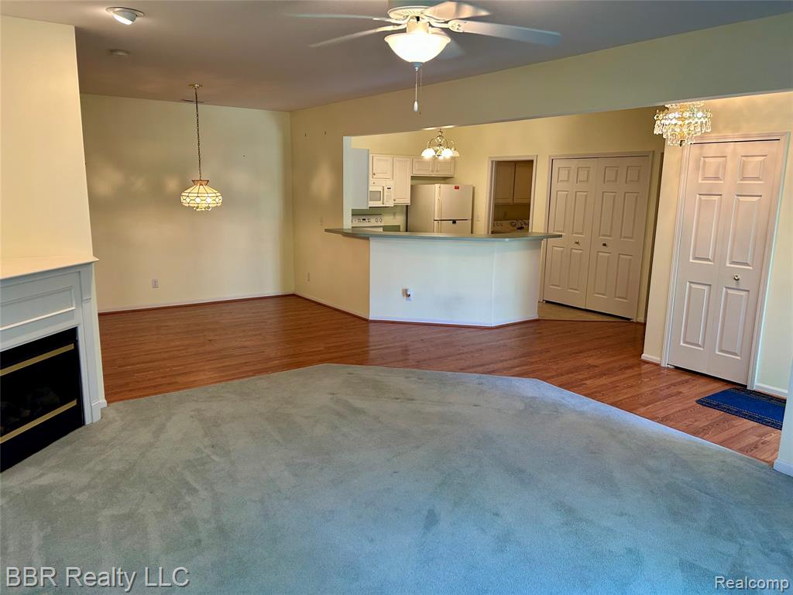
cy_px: 298
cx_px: 396
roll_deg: -0.3
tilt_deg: -11.2
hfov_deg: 67.3
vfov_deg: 53.1
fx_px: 596
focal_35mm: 26
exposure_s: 1/120
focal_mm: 5.7
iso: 125
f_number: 1.5
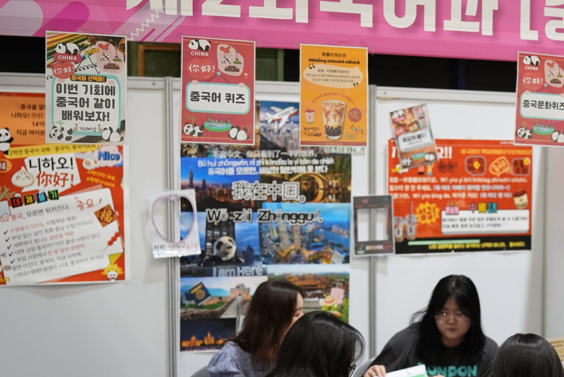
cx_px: 476
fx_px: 1082
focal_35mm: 69
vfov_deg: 19.7
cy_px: 261
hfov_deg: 28.4
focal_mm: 35
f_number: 2.8
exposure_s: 1/500
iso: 4000
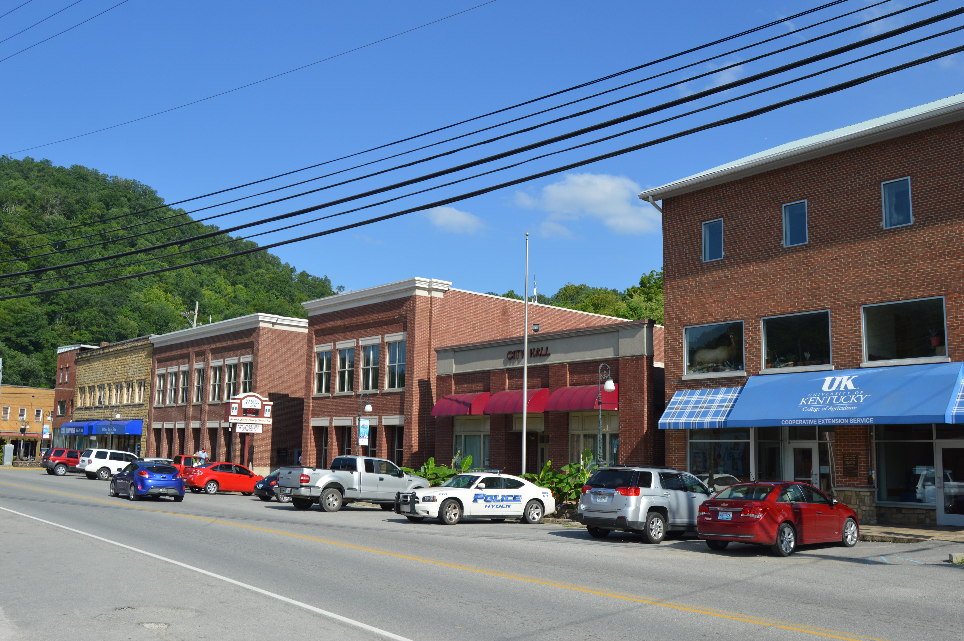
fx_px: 883
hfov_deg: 57.3
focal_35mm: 33
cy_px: 320
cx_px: 482
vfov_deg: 39.9
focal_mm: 22
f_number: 9
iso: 100
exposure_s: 1/320
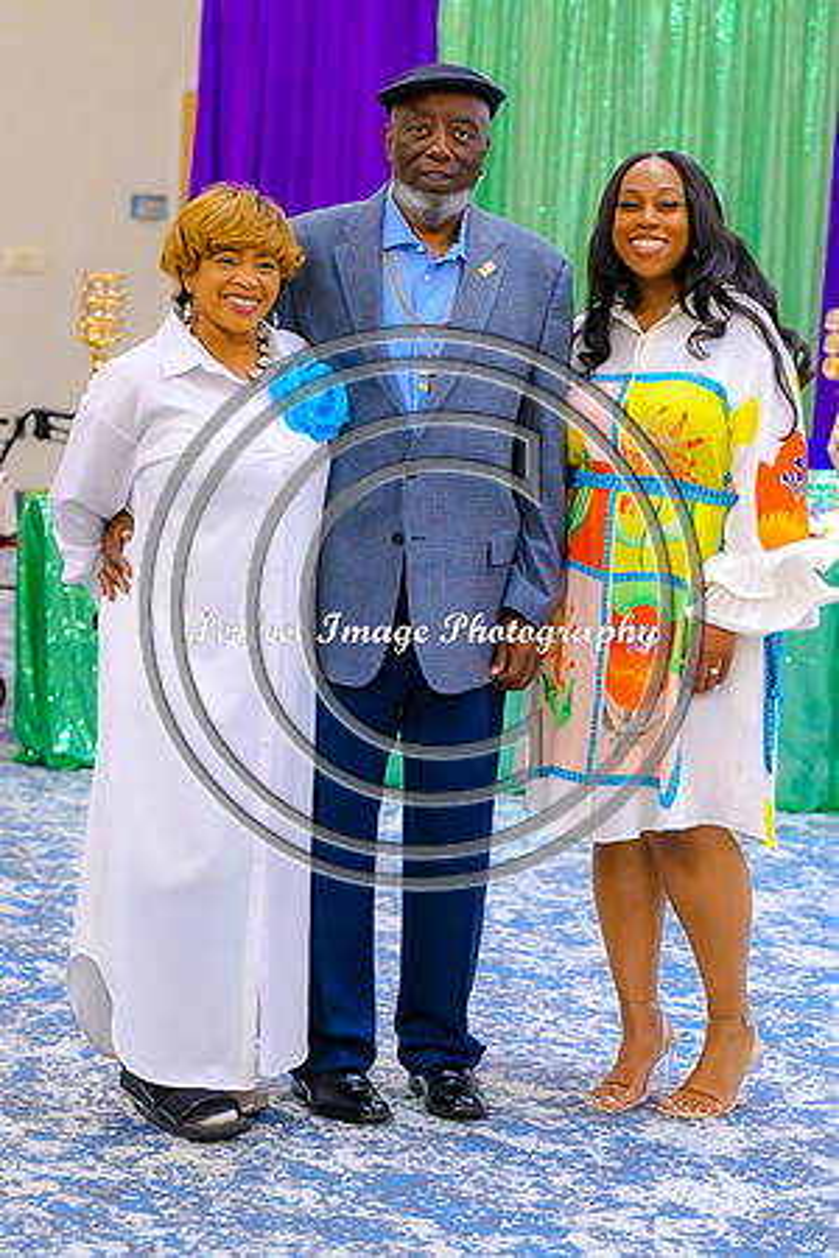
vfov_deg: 19.5
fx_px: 3670
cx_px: 420
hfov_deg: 13.0
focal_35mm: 105
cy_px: 629
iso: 2500
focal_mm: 70
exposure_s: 1/200
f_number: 2.8
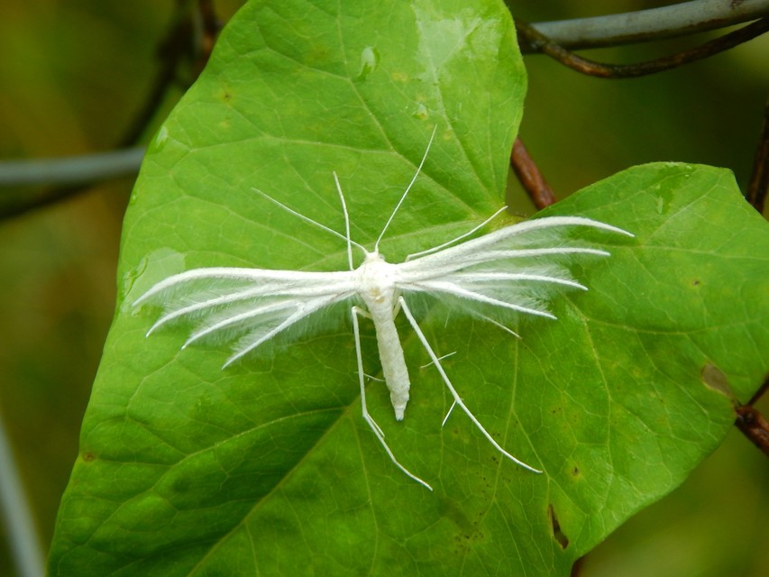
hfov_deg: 15.1
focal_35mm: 131
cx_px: 384
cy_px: 288
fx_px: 2911
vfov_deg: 11.3
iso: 140
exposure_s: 1/30
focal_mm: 23.4
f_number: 4.8
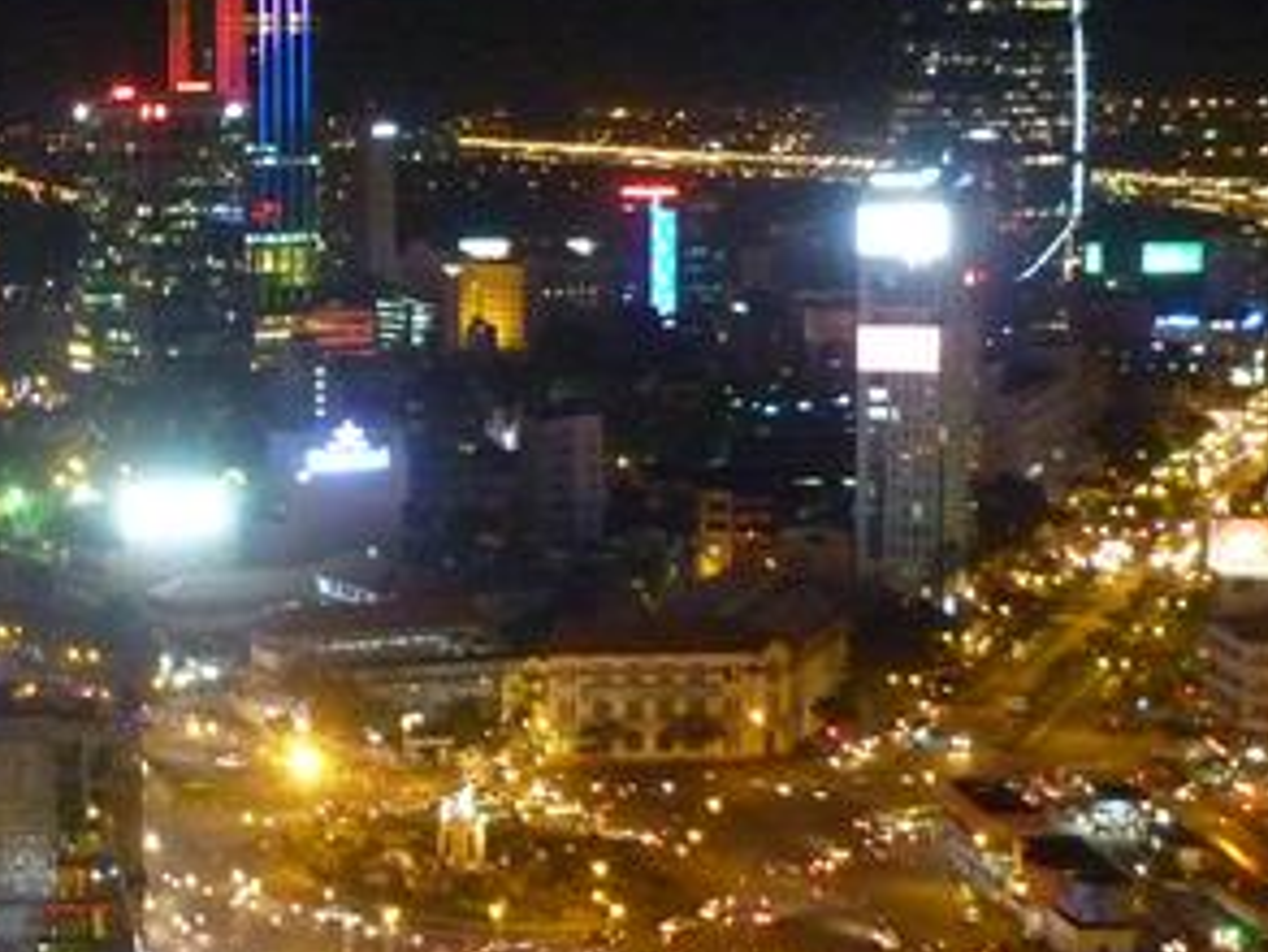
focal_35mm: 90
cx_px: -95
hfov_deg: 20.8
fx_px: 3298
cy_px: 472
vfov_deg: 16.4
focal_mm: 5.5
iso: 800
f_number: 2.8
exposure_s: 1/8
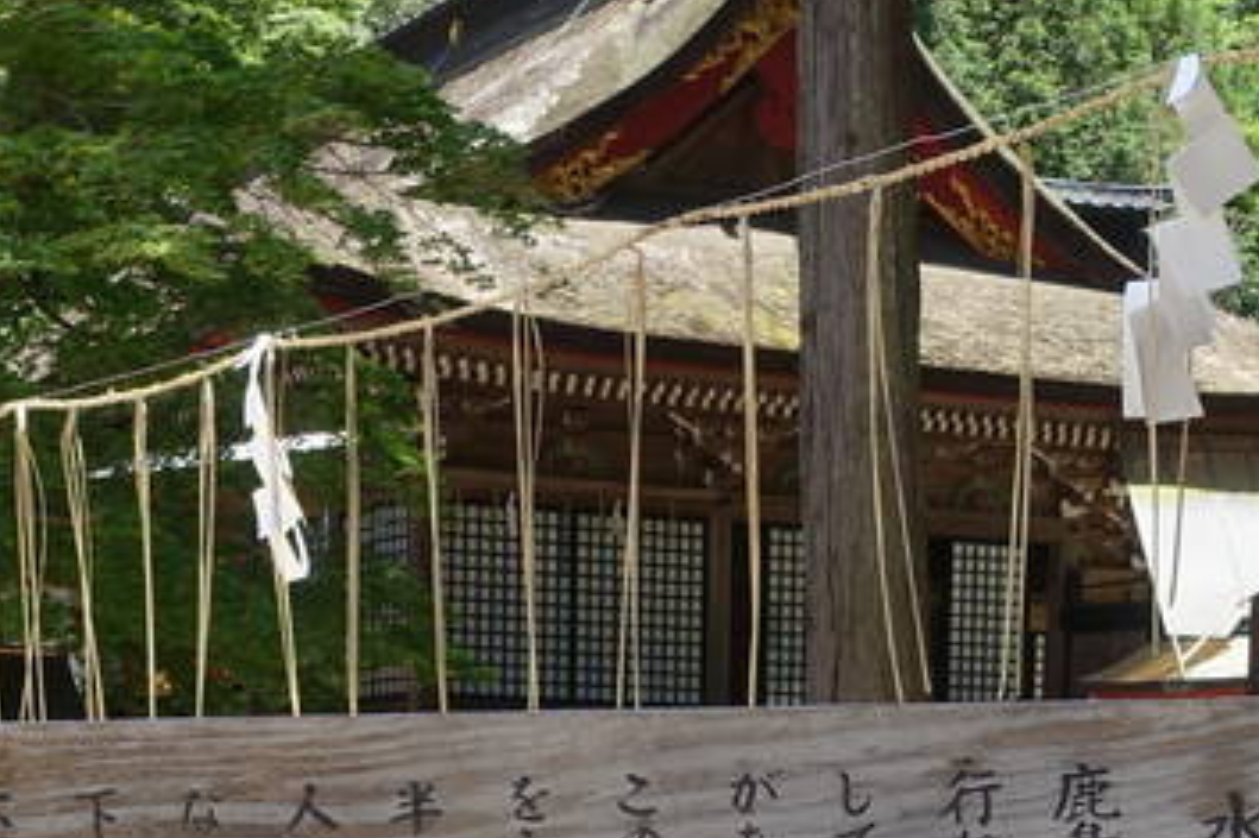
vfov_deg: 14.6
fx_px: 2971
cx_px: 617
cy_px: 1373
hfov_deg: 23.9
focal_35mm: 85
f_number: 5.6
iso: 125
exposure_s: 1/125
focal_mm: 9.08
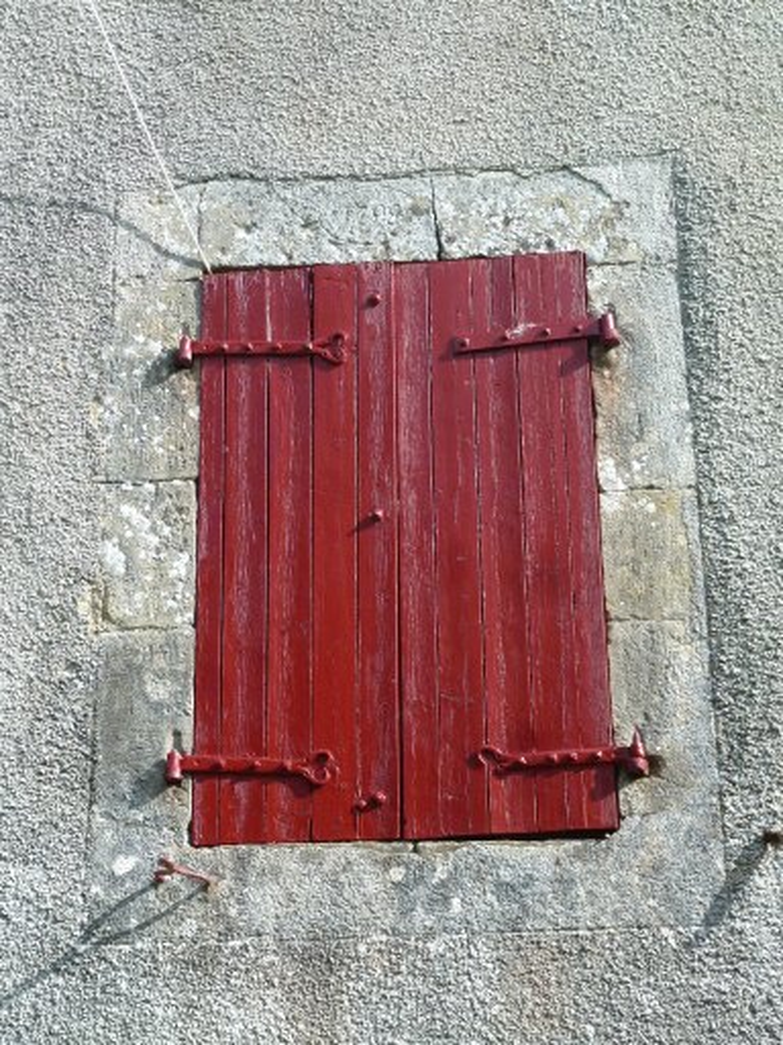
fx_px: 2081
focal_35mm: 69
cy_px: 522
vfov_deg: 28.2
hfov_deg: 21.3
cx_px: 392
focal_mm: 11.7
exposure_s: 1/250
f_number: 4.6
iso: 100
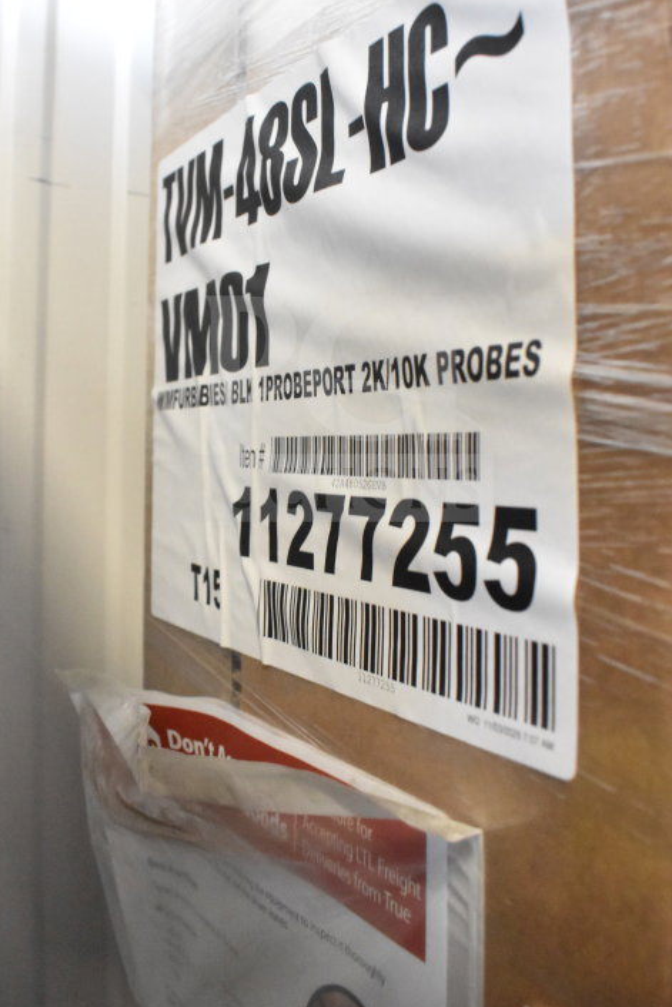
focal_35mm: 35
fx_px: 979
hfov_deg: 37.9
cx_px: 332
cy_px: 409
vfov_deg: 54.1
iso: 6400
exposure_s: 1/125
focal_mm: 18
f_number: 5.6
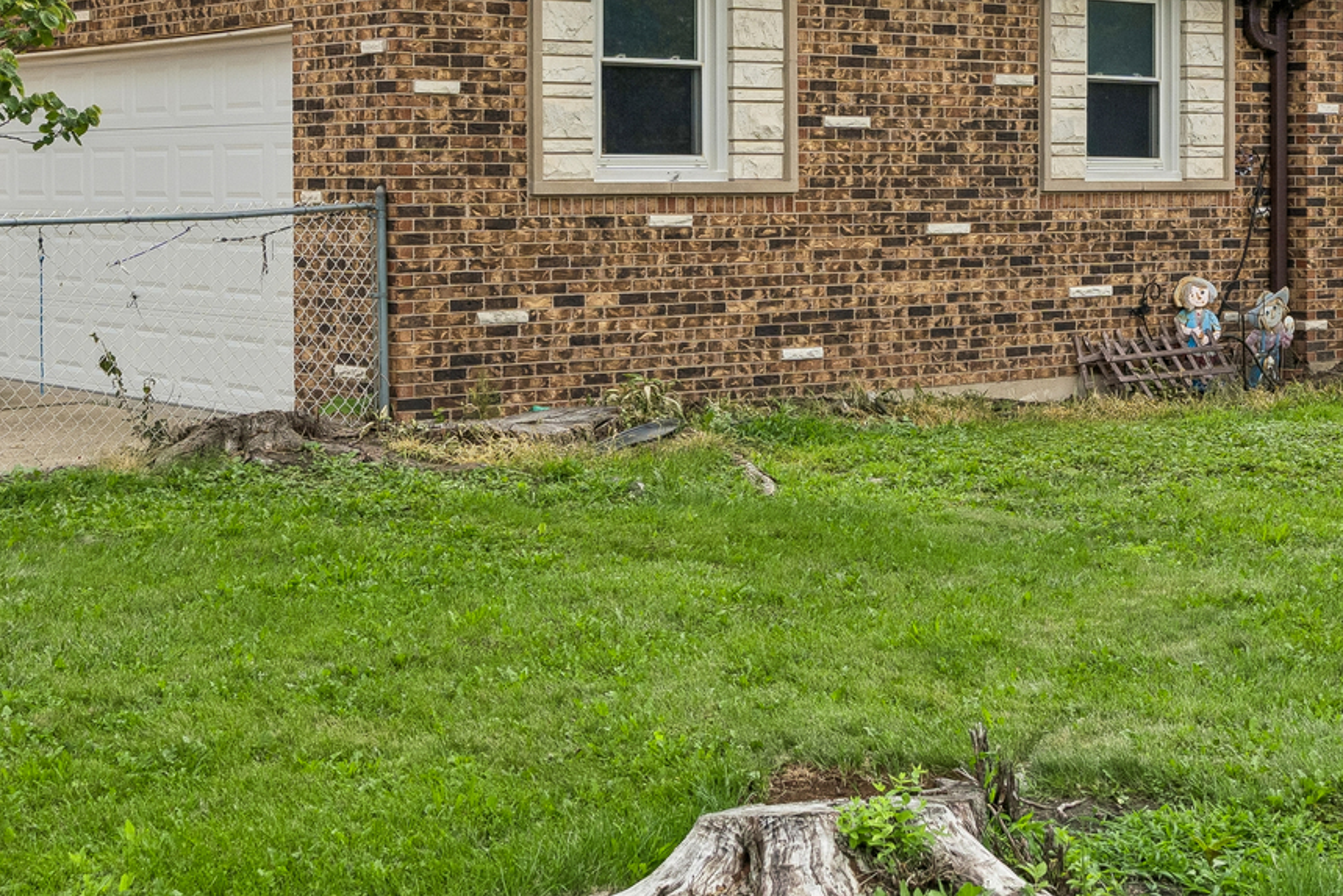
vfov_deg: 20.5
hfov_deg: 30.5
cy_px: 219
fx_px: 2462
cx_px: 769
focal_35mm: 66
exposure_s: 1/2500
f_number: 8
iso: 400
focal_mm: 35
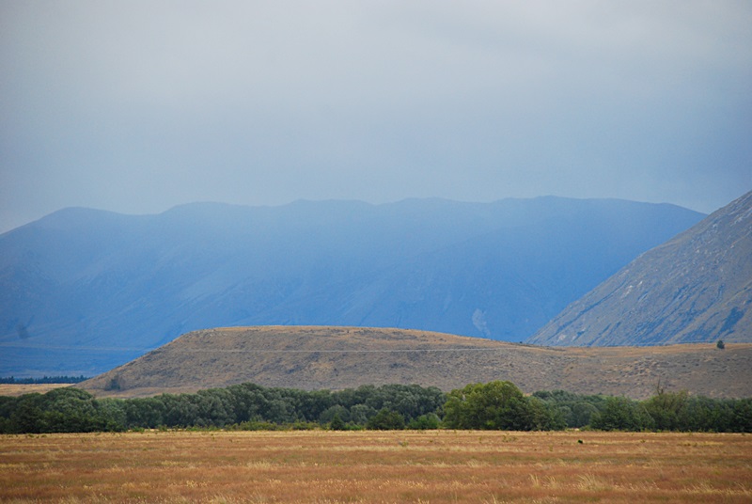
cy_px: 252
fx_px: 4236
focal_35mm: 202
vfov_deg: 6.8
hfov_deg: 10.1
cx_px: 376
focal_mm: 135
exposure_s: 1/1600
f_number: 6.3
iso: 400
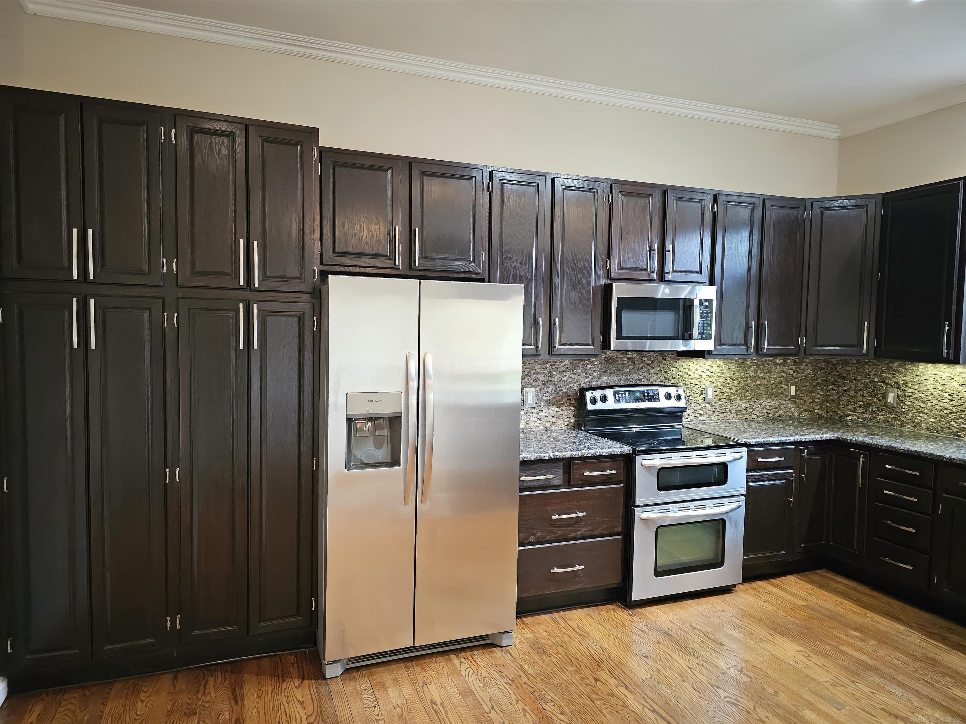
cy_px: 362
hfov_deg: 73.9
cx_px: 483
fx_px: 642
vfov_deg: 58.9
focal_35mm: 23
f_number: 1.7
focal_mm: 6.3
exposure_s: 1/120
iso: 1250
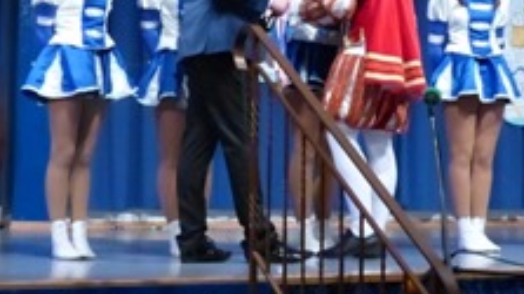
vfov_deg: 12.7
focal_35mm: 94
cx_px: 270
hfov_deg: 22.7
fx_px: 1305
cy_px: -2
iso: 1600
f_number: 3.2
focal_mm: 8.7
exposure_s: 1/100
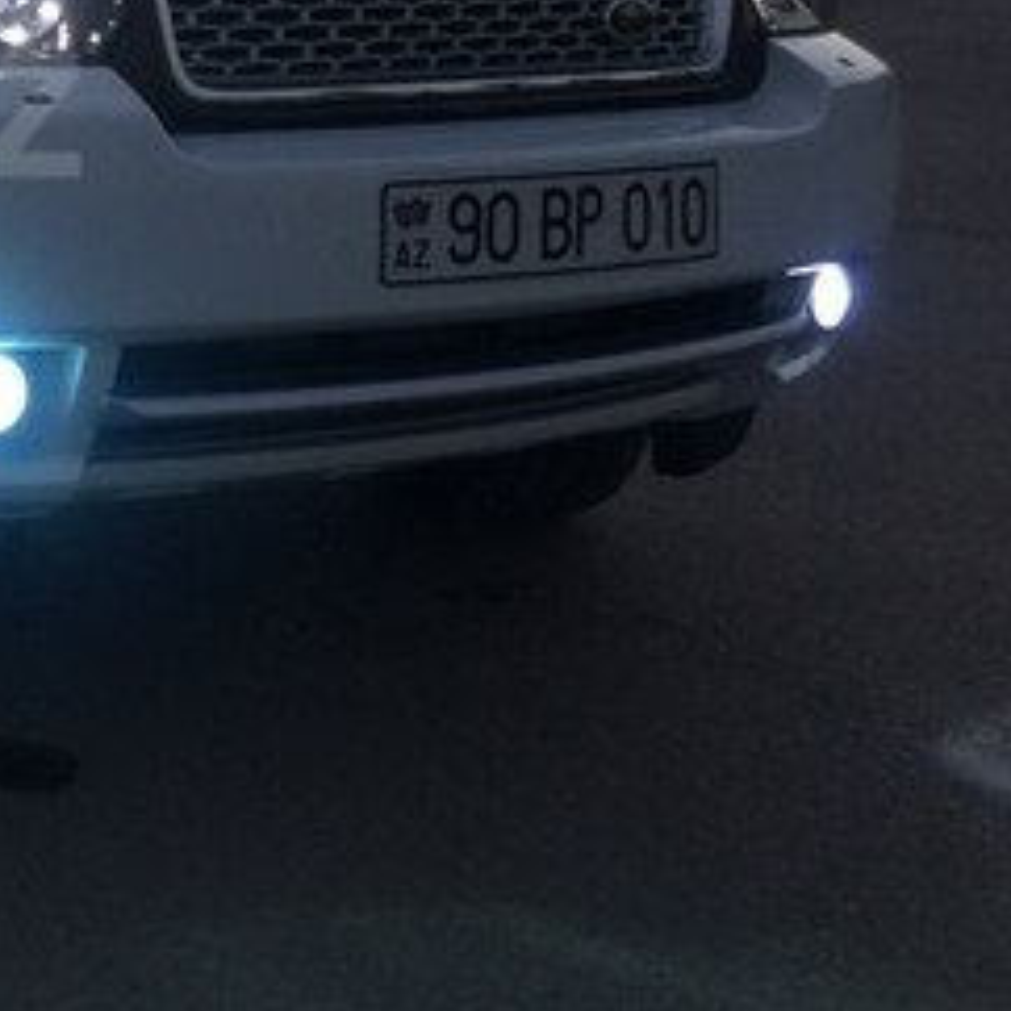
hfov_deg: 21.9
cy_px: 115
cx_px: -347
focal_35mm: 70
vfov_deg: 24.0
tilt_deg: -6.4
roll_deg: +0.8
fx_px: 2313
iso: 32
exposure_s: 1/33
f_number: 2.2
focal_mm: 4.15
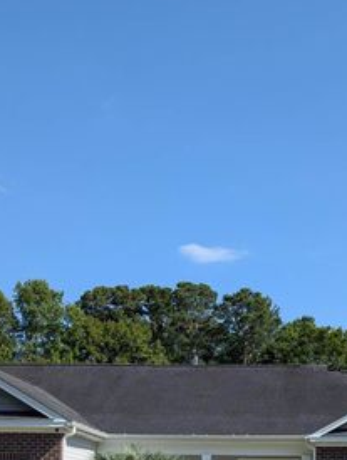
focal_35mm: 58
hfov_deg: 25.2
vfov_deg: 30.3
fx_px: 773
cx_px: 225
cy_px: 487
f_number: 1.68
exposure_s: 1/782
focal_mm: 6.9
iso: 19
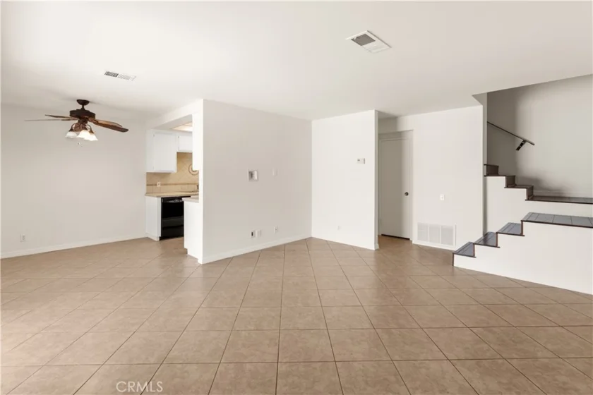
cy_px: 198
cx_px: 296
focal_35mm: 16
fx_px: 264
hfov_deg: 96.7
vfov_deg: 73.7
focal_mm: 16
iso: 200
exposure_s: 1/8
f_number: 8
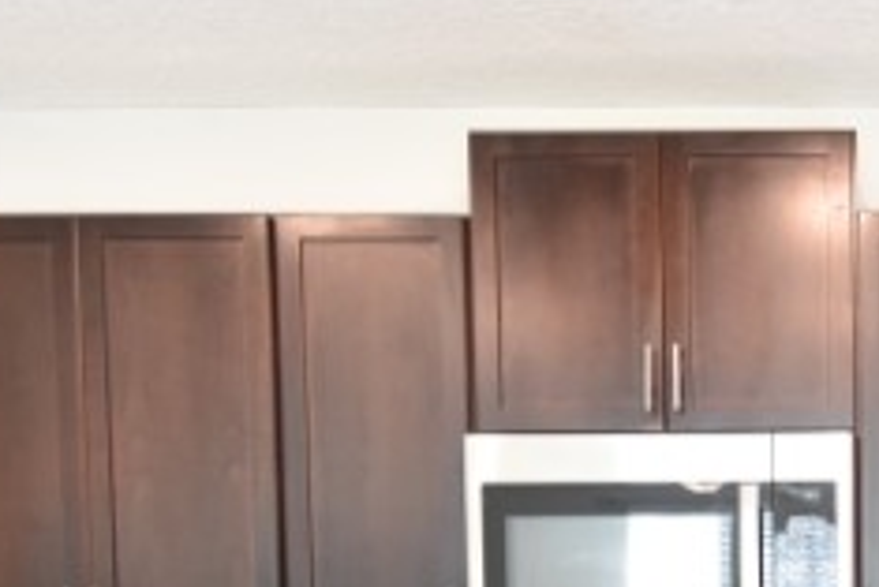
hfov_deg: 38.2
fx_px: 1124
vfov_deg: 26.8
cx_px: 872
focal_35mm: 46
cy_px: 651
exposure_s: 1/30
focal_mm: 10
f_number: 3.5
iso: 800
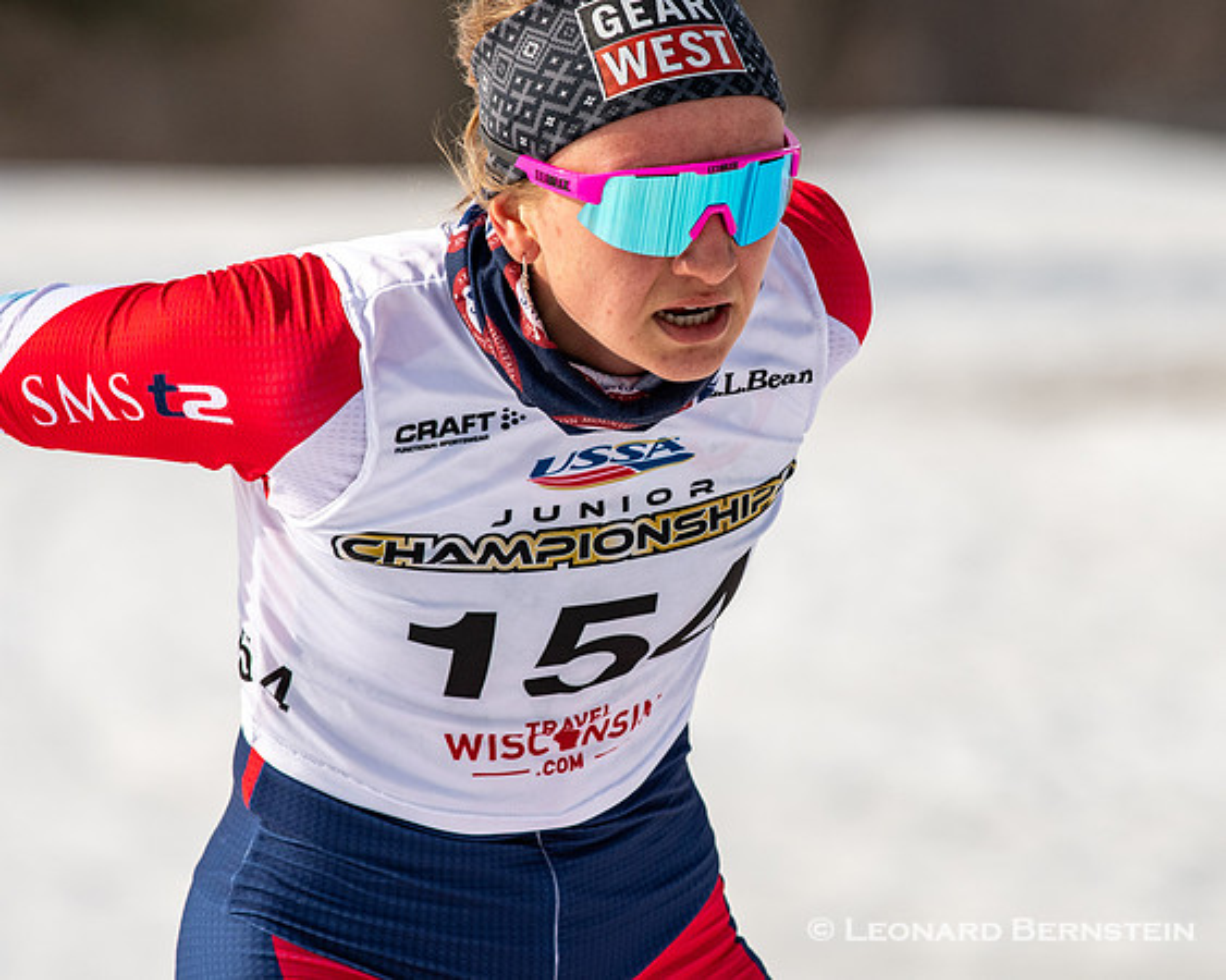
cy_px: 490
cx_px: 724
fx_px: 18383
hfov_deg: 3.8
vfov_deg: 3.1
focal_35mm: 507
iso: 400
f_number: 6.3
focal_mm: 300
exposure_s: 1/2000
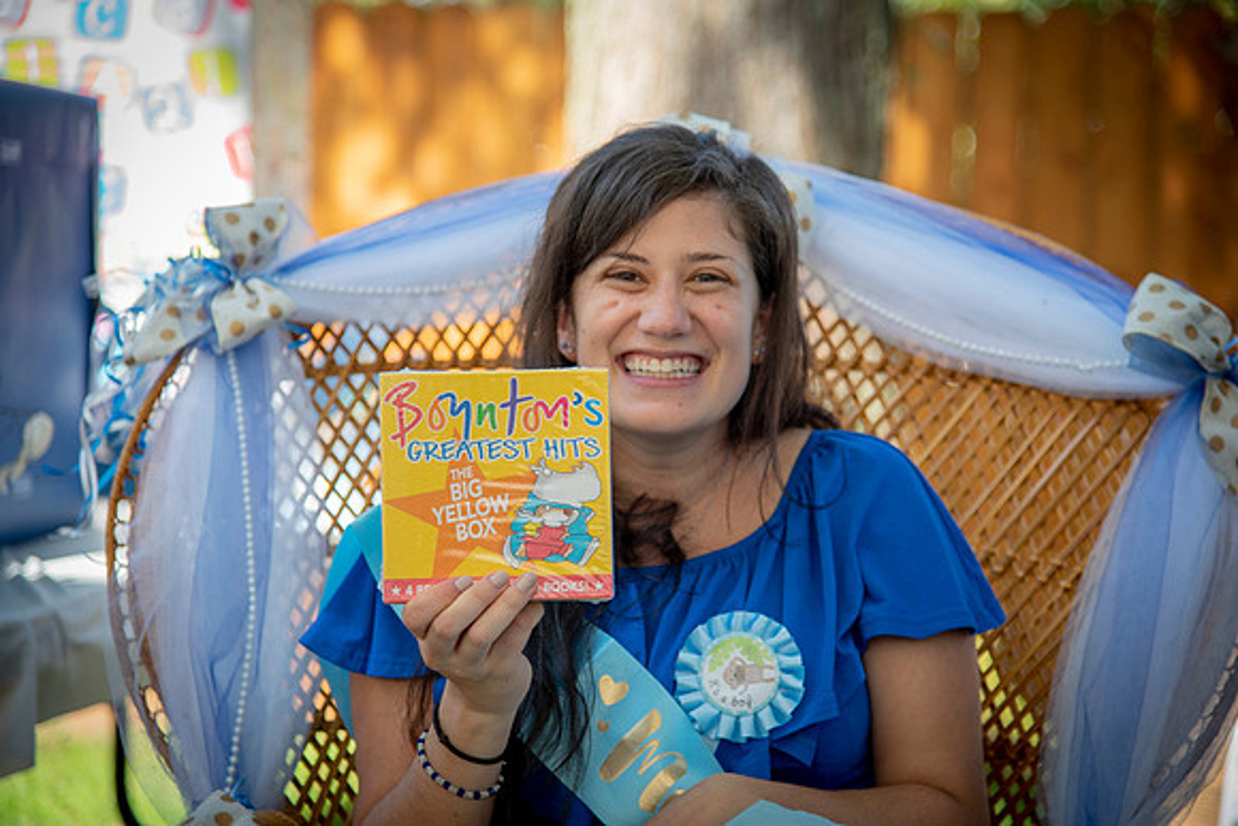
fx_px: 3612
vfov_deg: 13.0
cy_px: 413
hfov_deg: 19.5
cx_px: 619
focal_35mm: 105
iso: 125
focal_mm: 105
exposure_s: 1/125
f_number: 4
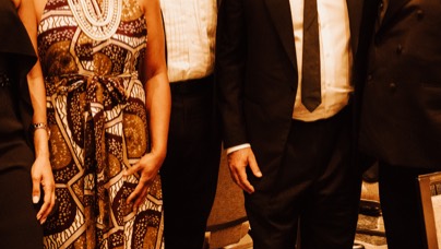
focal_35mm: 87
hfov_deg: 24.4
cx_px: 166
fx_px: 1018
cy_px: 11
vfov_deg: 13.8
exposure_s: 1/100
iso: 6400
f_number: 3.2
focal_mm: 28
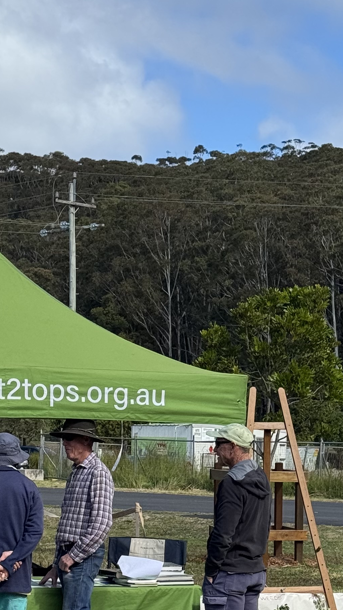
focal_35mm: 116
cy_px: 477
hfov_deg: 10.4
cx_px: 91
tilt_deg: +1.4
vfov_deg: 18.3
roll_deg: -2.6
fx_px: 1876
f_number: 1.78
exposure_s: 1/3257
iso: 64
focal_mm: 6.76
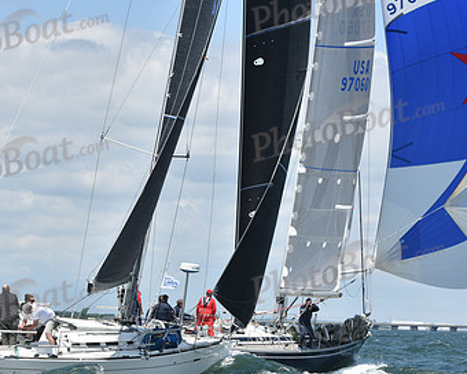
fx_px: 1990
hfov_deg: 13.4
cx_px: 181
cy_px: 217
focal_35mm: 144
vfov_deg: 10.7
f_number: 7.1
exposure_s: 1/1250
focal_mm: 90
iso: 250
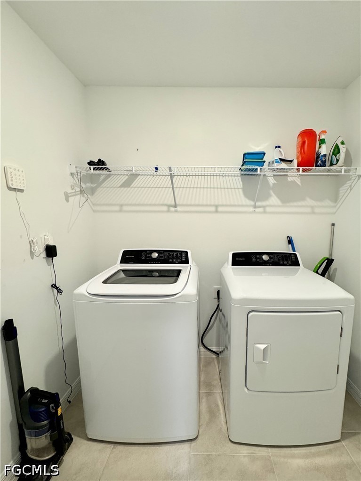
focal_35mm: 14
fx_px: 195
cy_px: 240
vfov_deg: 102.1
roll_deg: +0.9
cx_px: 180
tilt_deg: -5.4
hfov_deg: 85.7
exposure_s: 1/120
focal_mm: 2.22
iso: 250
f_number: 2.2
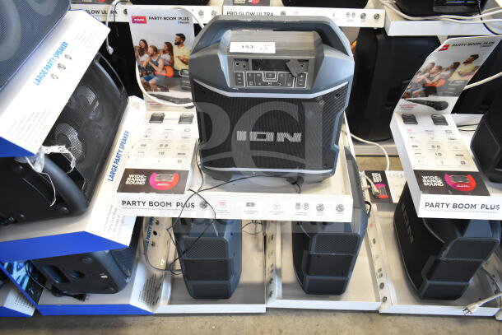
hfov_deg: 61.9
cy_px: 168
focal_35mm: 30
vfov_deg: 43.6
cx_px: 251
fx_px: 418
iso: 1600
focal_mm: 20
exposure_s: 1/50
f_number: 3.5
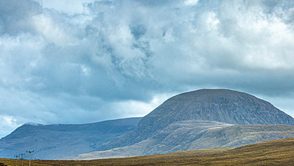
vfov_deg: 10.9
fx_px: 866
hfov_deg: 19.3
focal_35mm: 111
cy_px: 106
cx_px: 169
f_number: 7.1
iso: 125
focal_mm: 25.7
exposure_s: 1/320
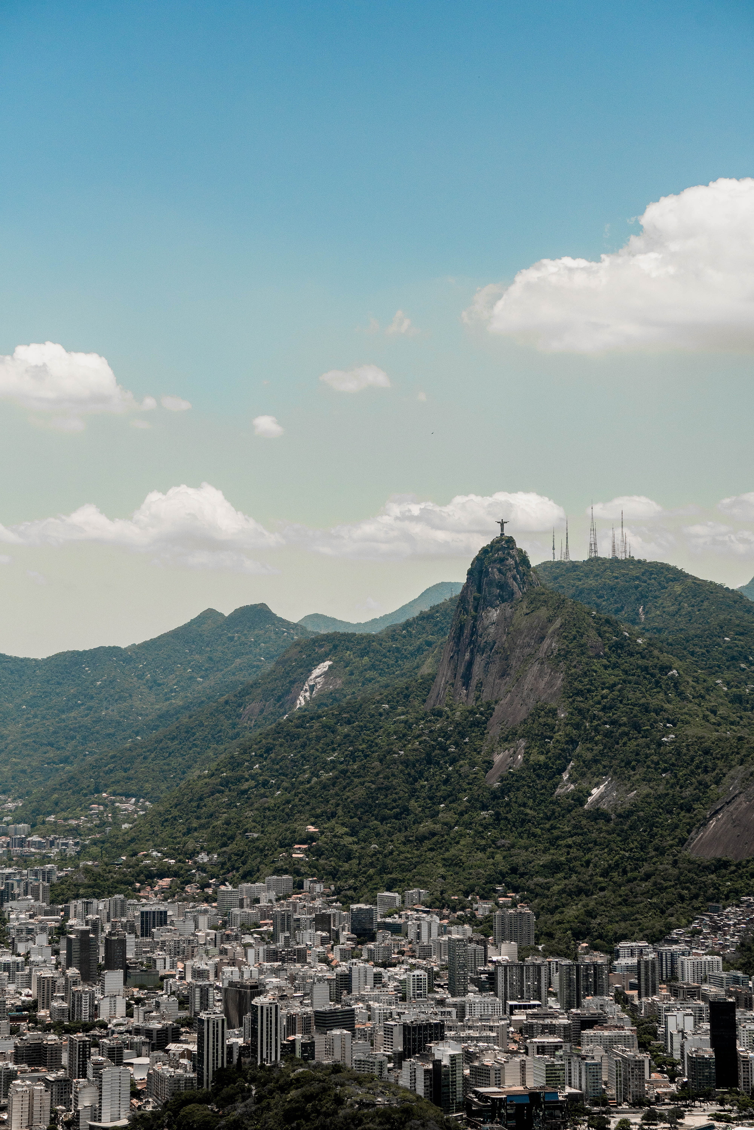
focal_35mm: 84
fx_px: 2639
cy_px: 565
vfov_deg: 24.2
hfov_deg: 16.3
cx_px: 377
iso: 500
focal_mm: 56
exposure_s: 1/2000
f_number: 8
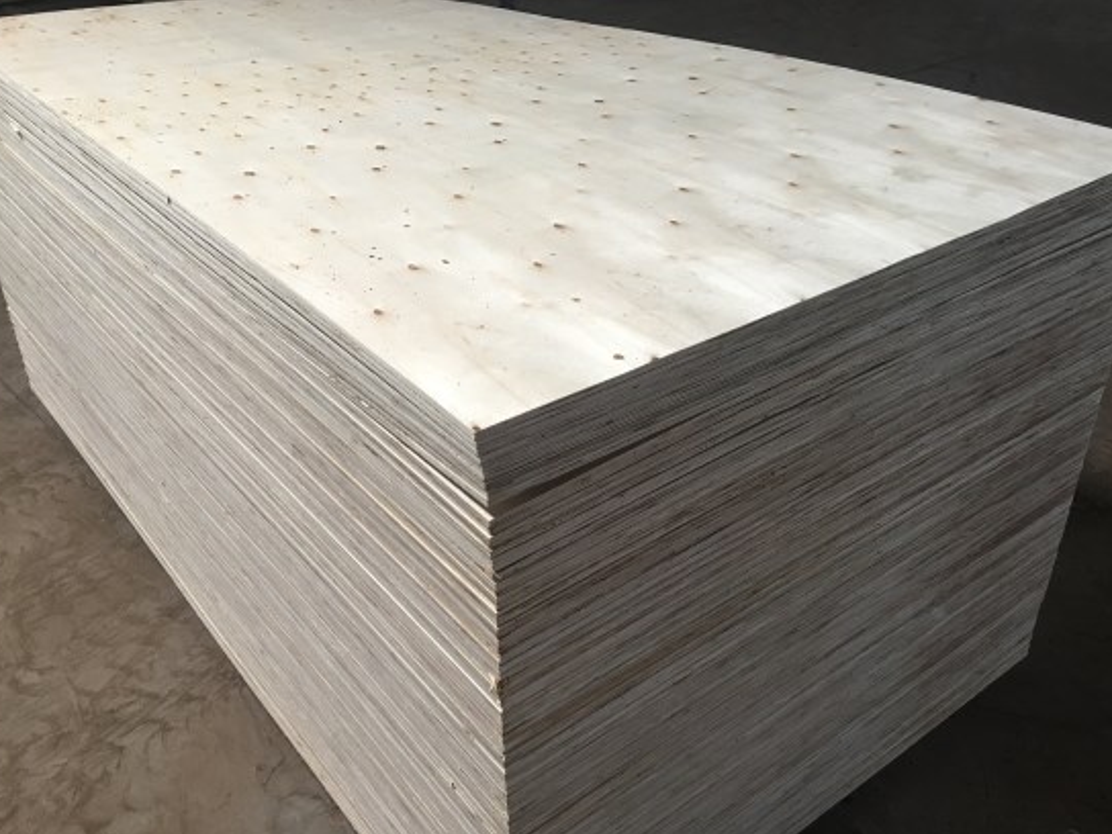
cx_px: 550
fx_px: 1028
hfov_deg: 56.8
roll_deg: +2.2
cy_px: 425
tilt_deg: -30.0
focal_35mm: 32
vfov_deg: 44.2
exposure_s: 1/17
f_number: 2.2
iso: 64
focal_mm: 4.15
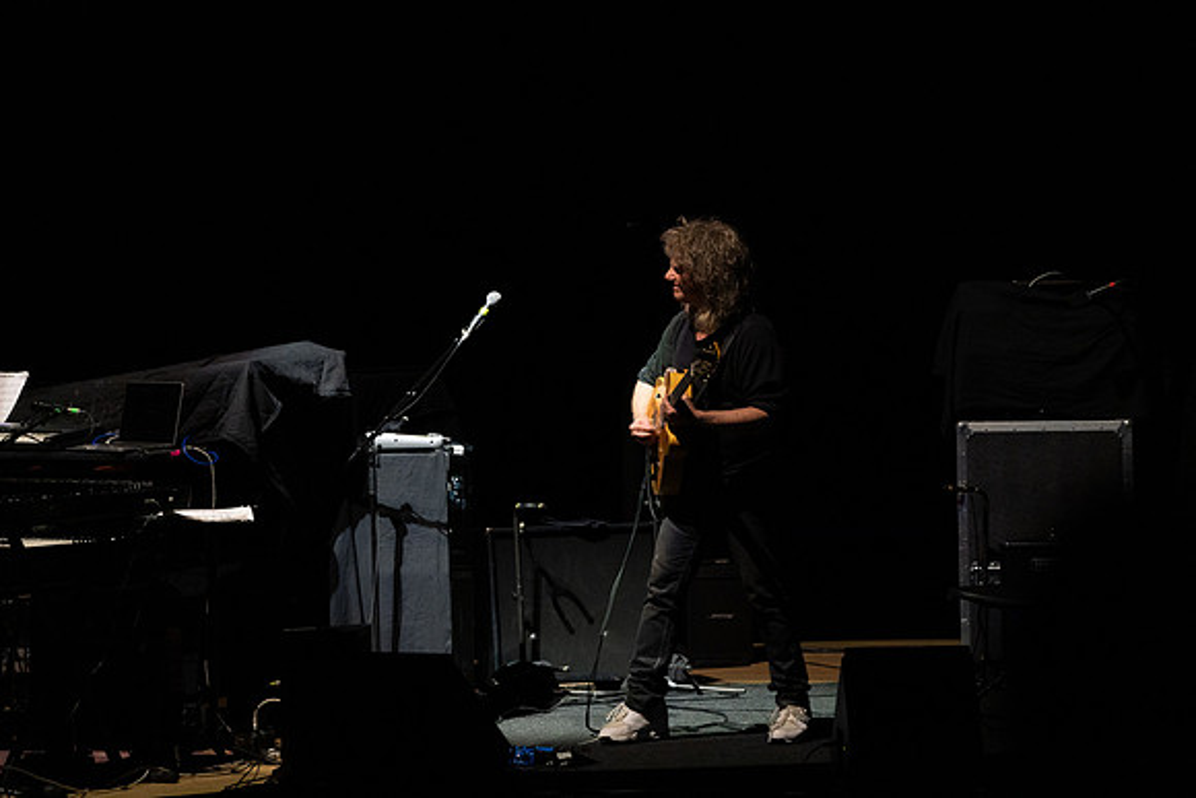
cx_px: 598
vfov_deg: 4.5
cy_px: 399
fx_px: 10068
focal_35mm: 303
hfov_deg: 6.8
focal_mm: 303
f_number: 5.6
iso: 2000
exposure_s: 1/250
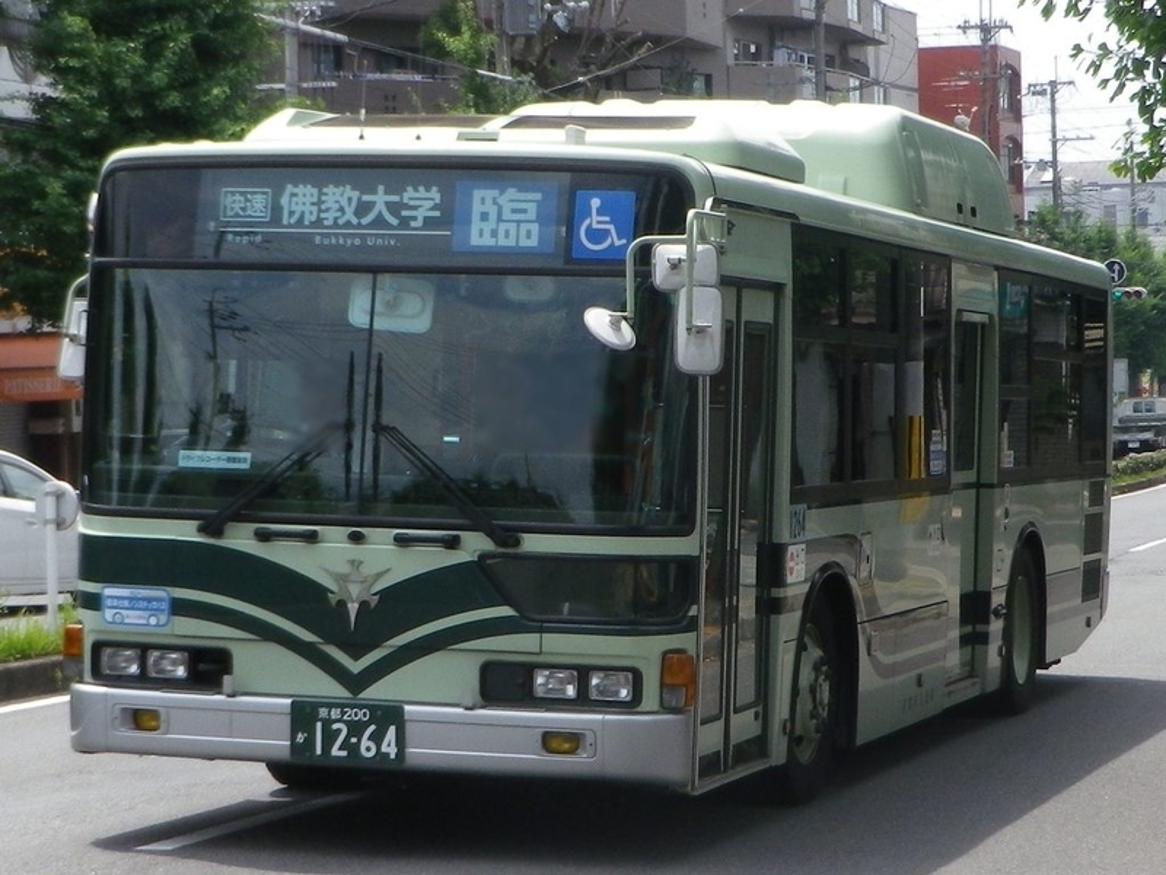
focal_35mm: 46
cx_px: 583
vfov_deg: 31.5
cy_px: 438
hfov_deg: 41.2
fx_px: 1549
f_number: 4.2
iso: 80
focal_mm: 8.2
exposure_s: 1/400
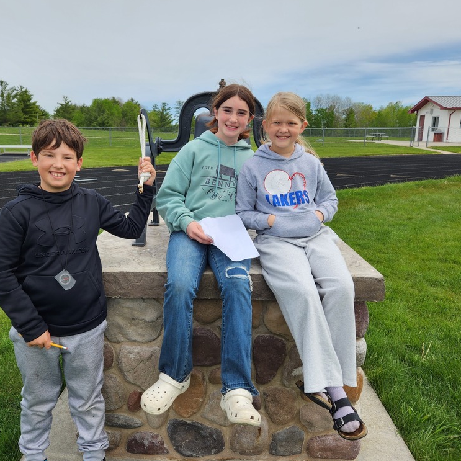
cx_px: 200
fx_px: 422
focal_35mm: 28
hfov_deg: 57.1
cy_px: 225
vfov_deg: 57.3
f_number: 1.8
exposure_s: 1/1311
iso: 20
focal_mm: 5.4
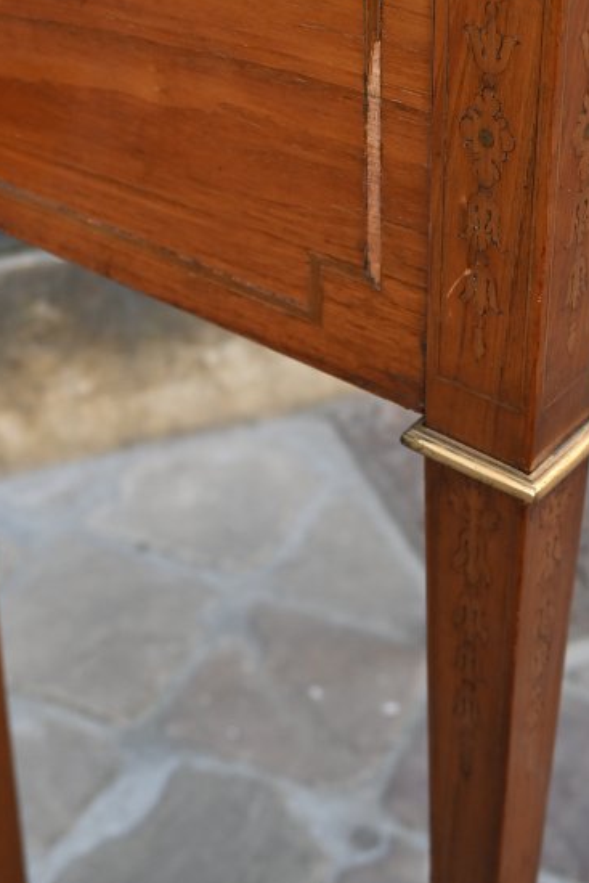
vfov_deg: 27.4
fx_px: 1806
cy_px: 355
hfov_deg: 18.5
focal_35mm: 74
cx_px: 221
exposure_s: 1/250
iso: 360
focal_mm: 22.5
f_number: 4
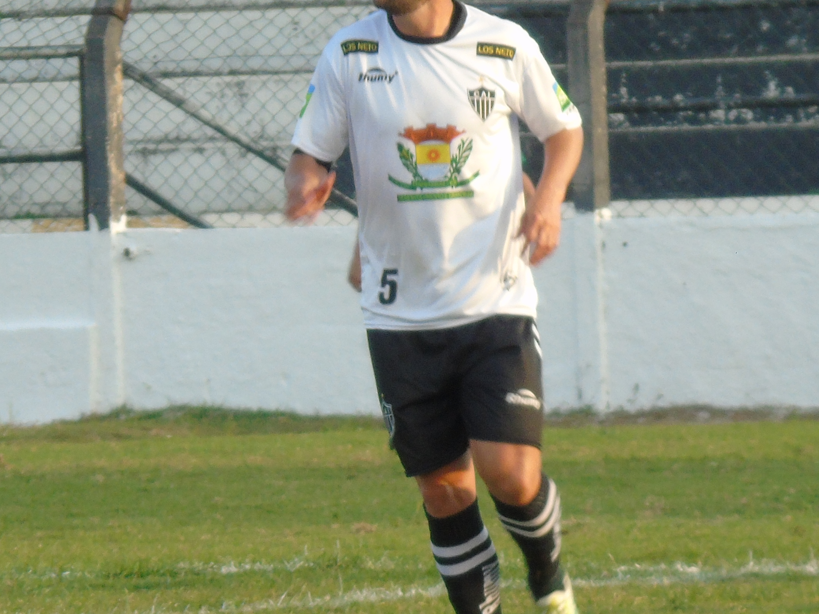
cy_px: 269
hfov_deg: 2.5
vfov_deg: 1.9
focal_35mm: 795
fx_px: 18809
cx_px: 420
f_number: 5.2
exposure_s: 1/125
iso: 160
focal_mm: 65
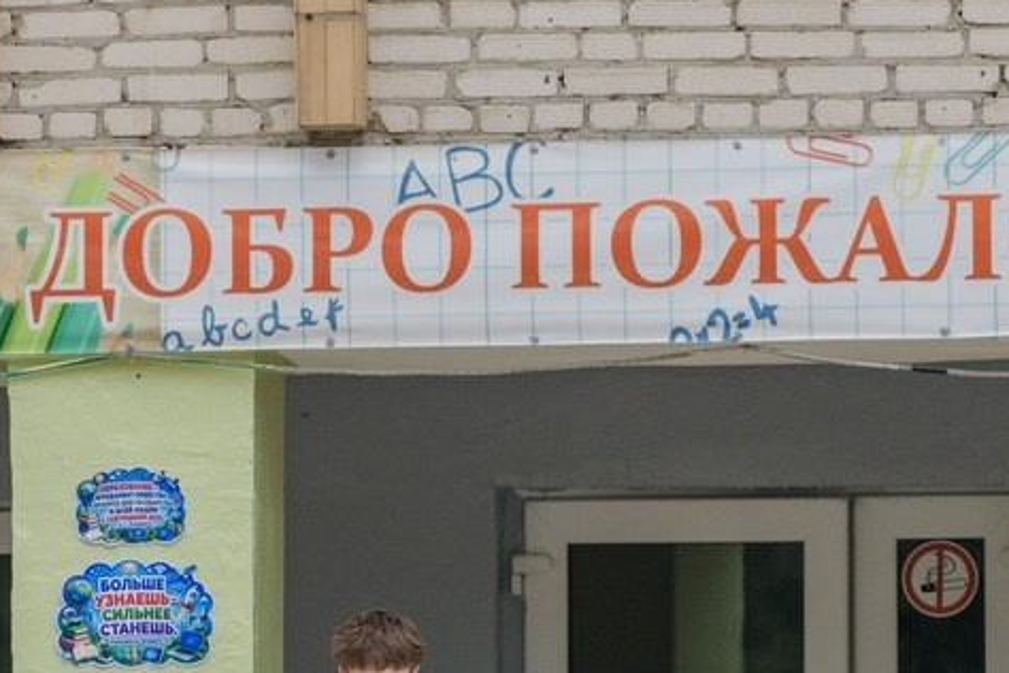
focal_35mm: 540
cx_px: 487
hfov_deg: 3.8
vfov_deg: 2.5
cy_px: 684
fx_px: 15134
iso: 1000
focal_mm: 200
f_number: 4
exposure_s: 1/2000
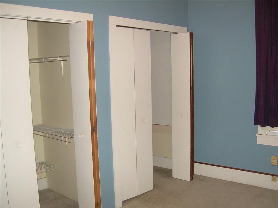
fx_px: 305
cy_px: 104
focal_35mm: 38
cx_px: 139
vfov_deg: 37.7
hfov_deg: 49.0
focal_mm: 6.3
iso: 168
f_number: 2.8
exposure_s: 1/60
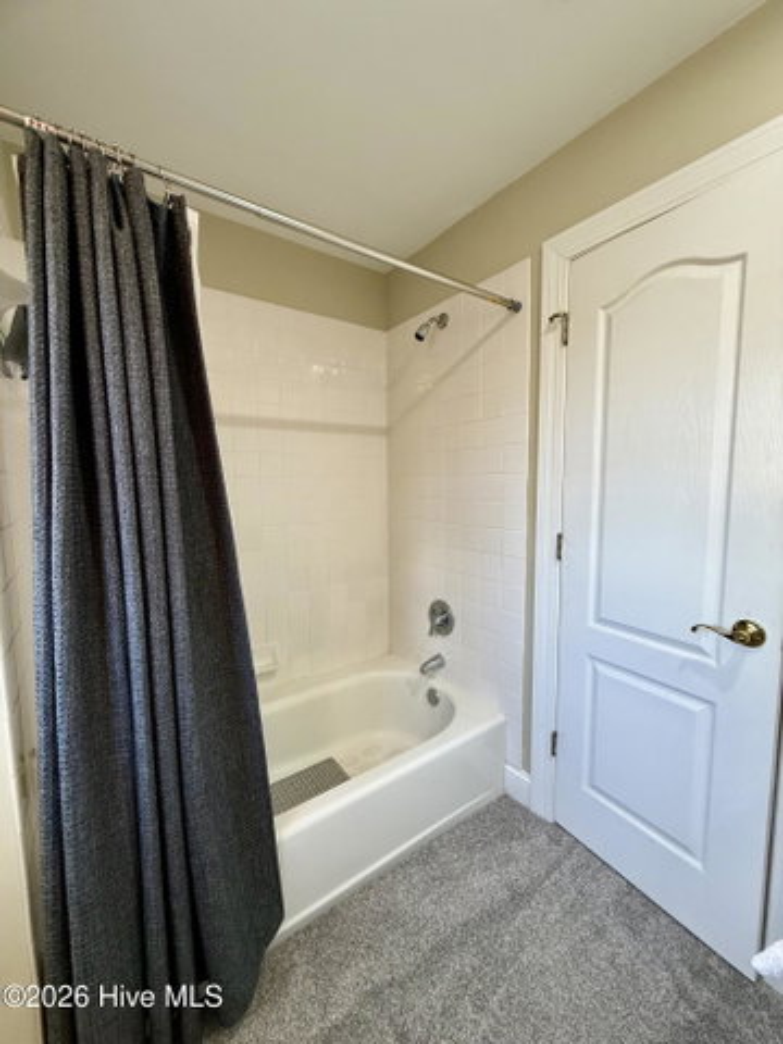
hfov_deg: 85.7
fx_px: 422
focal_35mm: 14
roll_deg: +0.1
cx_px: 392
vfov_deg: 102.1
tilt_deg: -4.7
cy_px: 522
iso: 250
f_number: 2.2
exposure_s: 1/120
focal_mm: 2.22
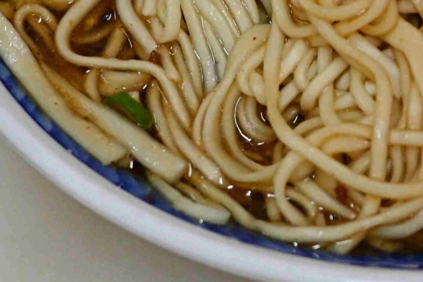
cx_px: 546
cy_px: -45
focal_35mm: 262
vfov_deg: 5.2
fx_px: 3079
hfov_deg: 7.8
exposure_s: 1/200
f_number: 3.2
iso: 1100
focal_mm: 50
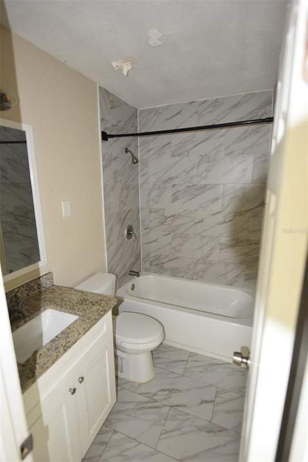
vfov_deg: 90.0
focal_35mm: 18
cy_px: 231
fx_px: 231
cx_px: 154
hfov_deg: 67.4
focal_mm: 18
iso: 3200
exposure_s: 1/60
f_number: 2.8
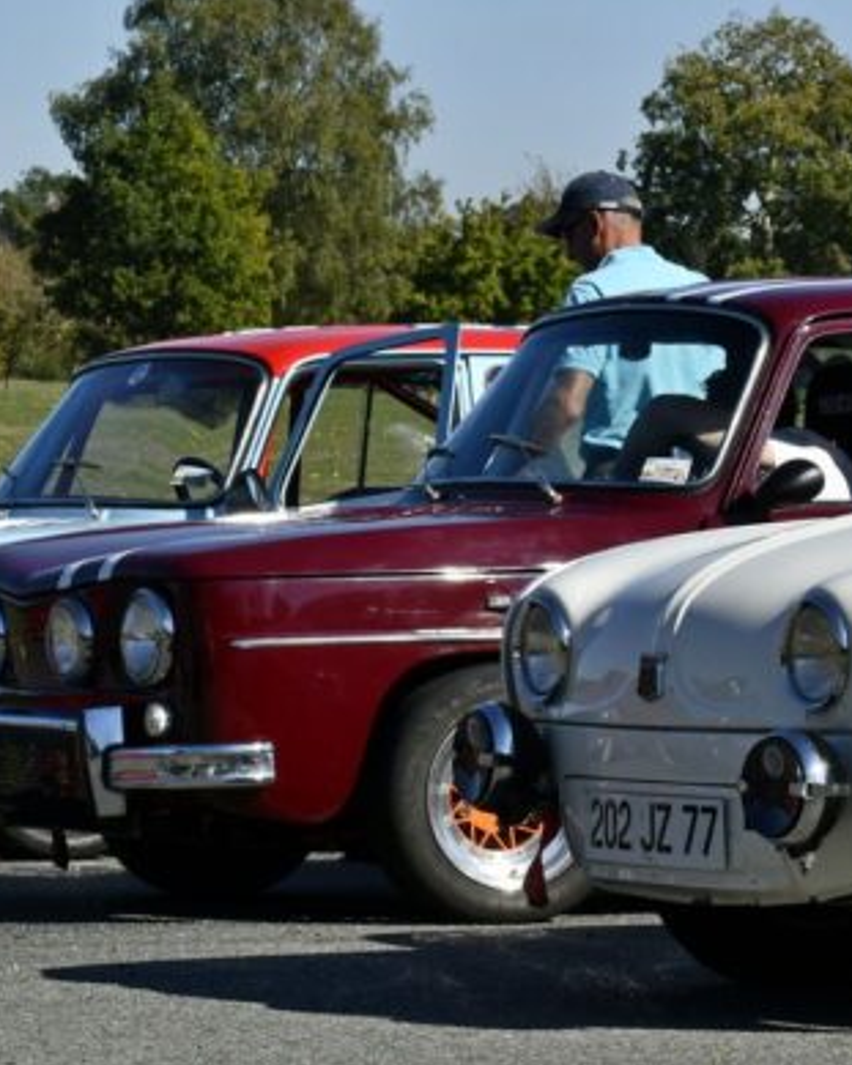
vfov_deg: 9.3
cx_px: 449
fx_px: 6559
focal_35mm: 208
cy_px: 634
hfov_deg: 7.4
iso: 200
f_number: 16
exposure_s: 1/320
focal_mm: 82
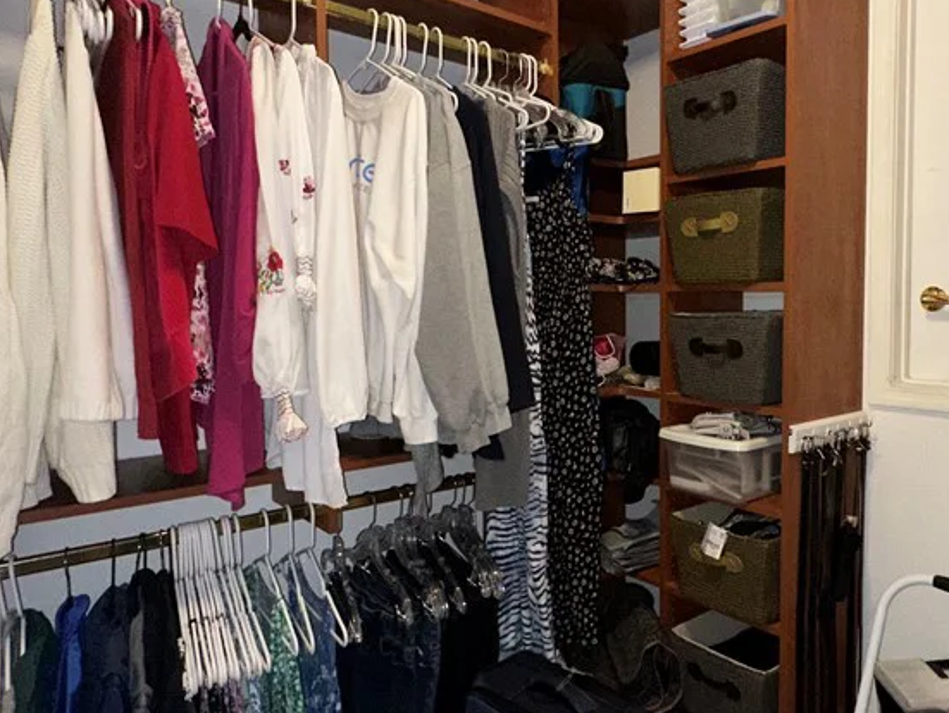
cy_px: 346
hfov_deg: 66.1
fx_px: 713
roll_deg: -0.1
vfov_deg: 53.1
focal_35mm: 26
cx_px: 603
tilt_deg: -2.8
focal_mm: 2.22
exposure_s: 1/60
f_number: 2.2
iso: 200
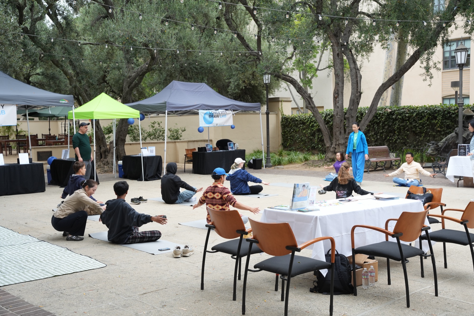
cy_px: 158
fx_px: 550
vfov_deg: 32.0
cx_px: 237
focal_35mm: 42
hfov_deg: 46.6
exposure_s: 1/50
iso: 640
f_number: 8
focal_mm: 41.8
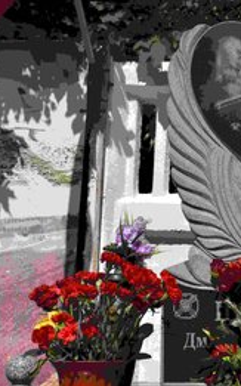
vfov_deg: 27.5
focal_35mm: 75
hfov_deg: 16.8
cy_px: 195
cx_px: 265
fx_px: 789
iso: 200
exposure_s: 1/500
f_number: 11
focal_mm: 32
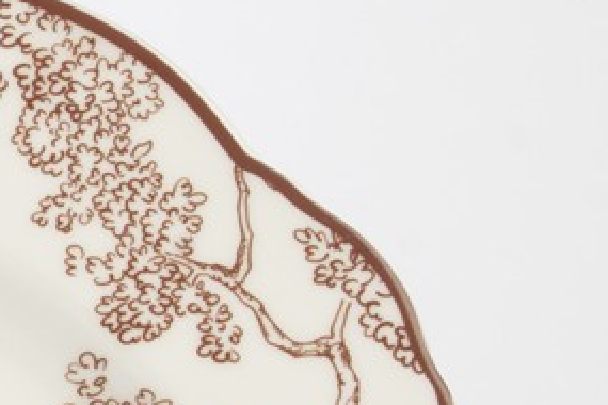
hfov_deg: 6.9
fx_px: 4712
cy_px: 458
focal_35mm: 279
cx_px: -900
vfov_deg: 4.9
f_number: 20
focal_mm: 32.5
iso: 100
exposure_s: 1/100
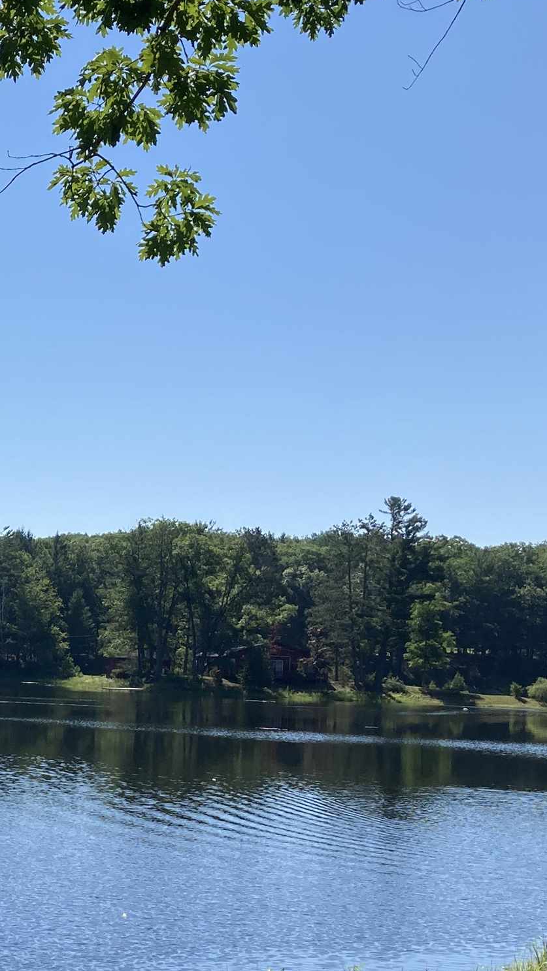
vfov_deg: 33.1
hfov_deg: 17.9
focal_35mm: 63
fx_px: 1624
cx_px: -157
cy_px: 618
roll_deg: -2.8
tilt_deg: +1.6
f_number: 1.8
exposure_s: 1/3436
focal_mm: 3.99
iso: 25
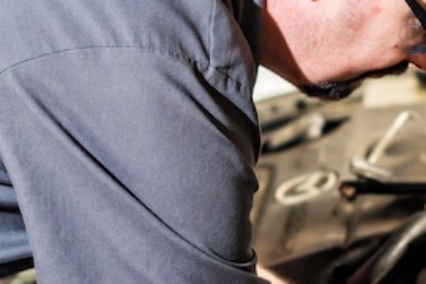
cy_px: 132
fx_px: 2189
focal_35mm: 185
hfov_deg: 11.1
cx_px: 349
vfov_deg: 7.4
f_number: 2.8
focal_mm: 50
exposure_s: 1/200
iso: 320
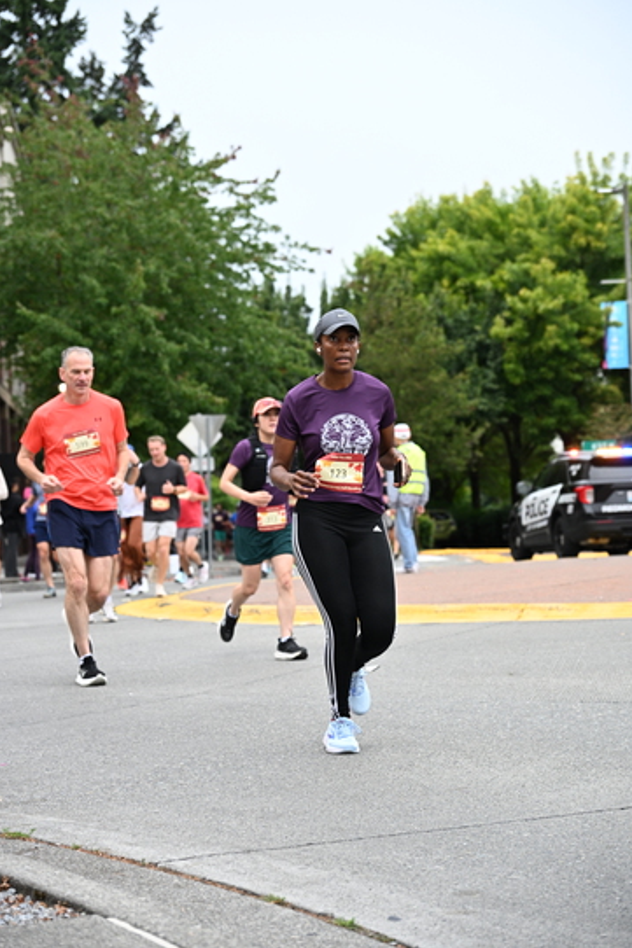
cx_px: 316
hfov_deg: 19.7
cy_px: 477
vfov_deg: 29.3
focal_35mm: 69
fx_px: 1818
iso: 1600
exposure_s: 1/800
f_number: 4
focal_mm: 68
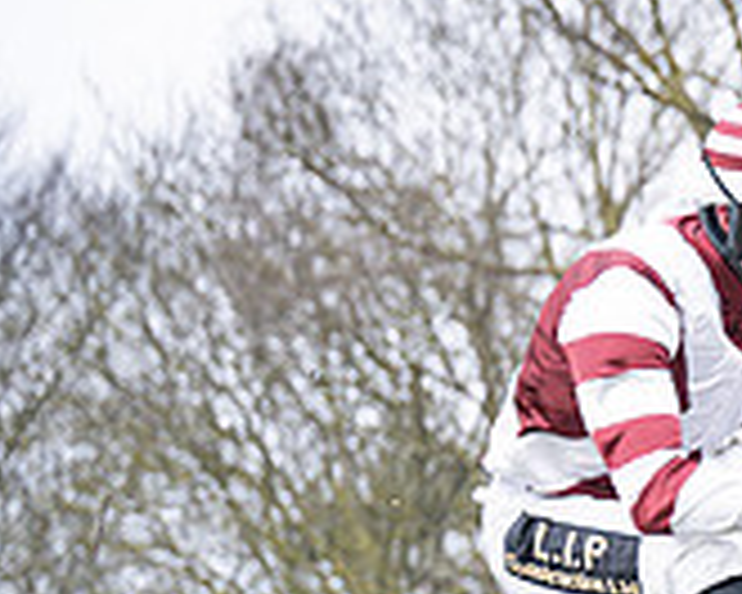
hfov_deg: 6.0
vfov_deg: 4.9
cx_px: 1516
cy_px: 766
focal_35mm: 315
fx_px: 6918
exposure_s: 1/1600
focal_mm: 70
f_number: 2.8
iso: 400
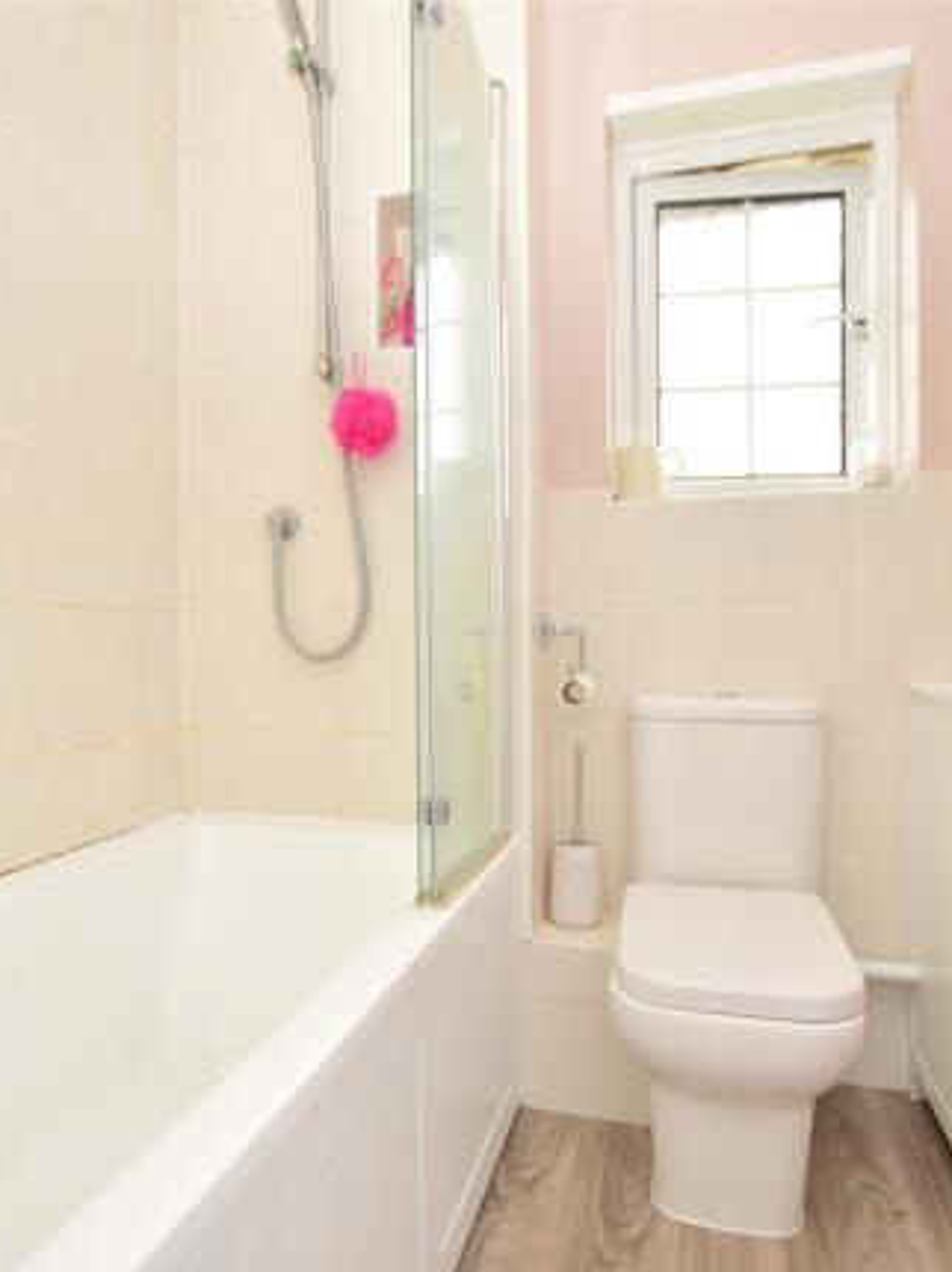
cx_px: 438
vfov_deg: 76.4
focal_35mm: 22
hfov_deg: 61.0
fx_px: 808
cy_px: 643
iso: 500
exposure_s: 1/60
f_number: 5
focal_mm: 10
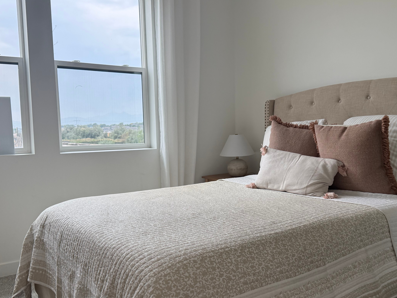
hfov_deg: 55.3
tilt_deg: -4.3
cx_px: 199
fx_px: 378
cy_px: 167
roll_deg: +1.3
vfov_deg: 42.9
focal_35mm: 33
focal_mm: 6.76
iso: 100
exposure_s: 1/1075
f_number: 1.78
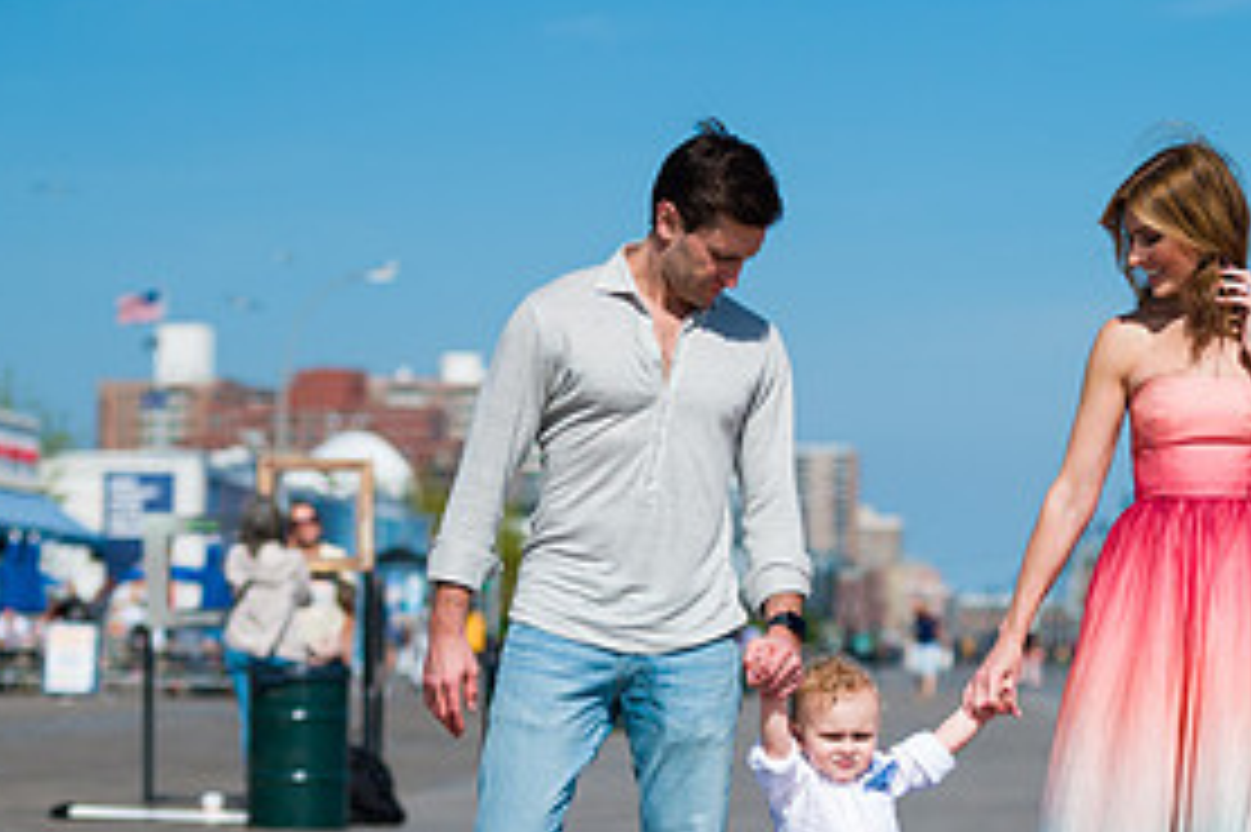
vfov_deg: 8.0
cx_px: 842
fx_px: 5938
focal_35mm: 171
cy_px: 769
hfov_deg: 12.0
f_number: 3.2
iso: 200
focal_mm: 82
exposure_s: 1/6400
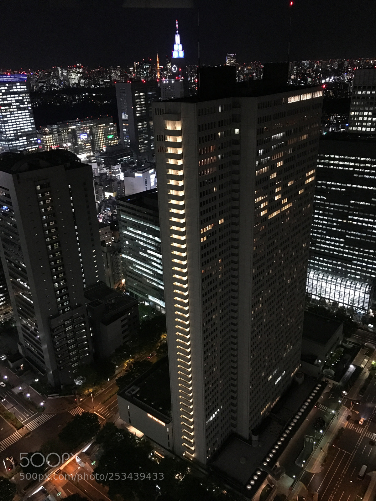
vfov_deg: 61.7
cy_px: 250
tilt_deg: -22.1
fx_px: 420
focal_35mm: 29
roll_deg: +2.0
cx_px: 188
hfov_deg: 48.2
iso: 500
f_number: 2.2
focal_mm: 4.15
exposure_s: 1/15
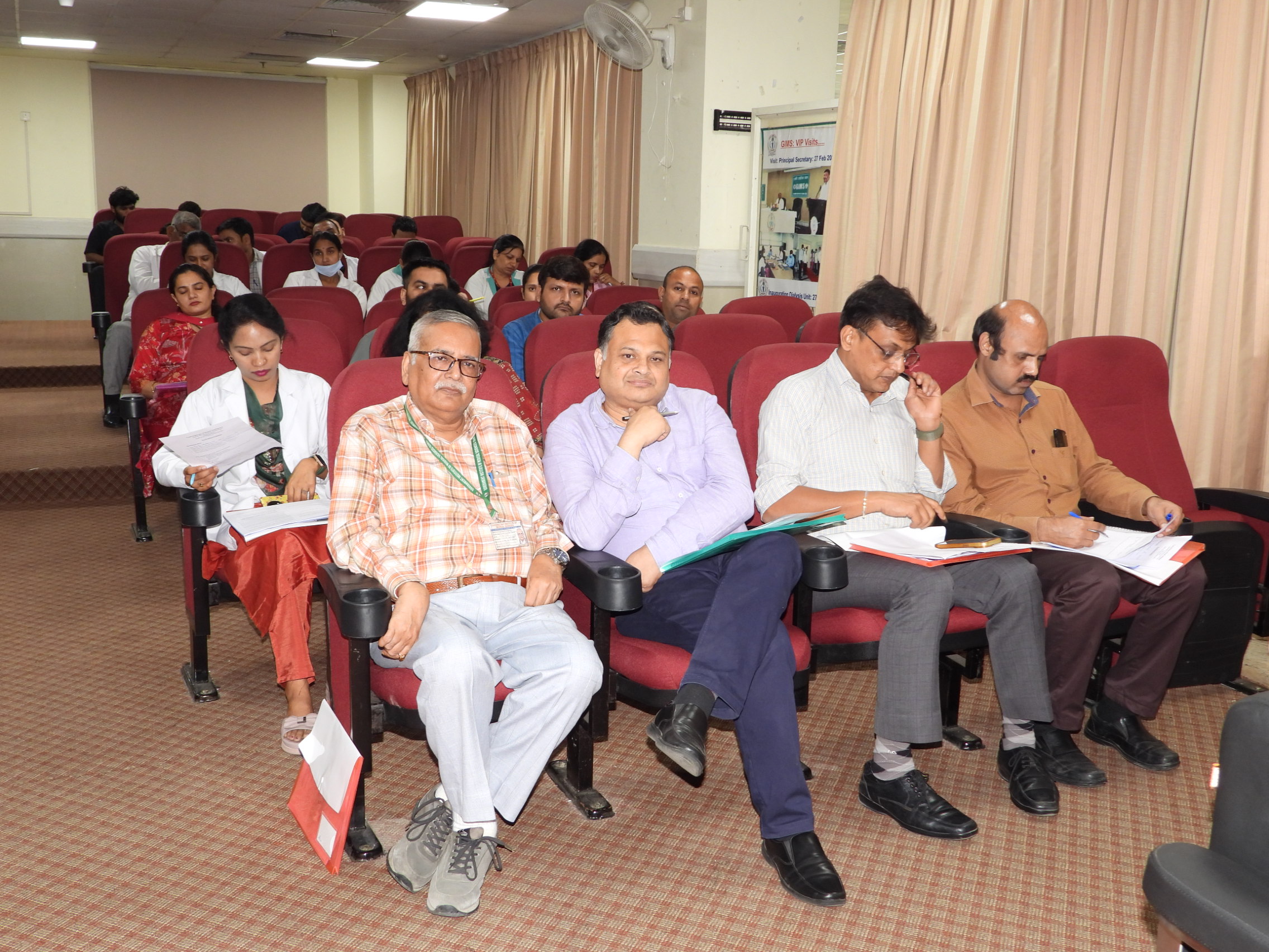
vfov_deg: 40.7
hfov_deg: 52.6
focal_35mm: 35
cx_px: 634
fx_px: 1283
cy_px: 476
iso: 200
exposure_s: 1/30
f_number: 3.2
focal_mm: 6.3
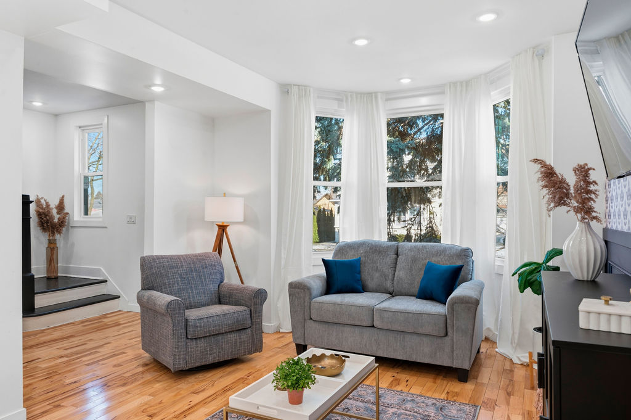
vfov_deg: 54.0
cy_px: 210
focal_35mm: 24
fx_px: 412
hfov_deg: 74.9
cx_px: 316
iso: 400
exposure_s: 1/13
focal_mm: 23.5
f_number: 10
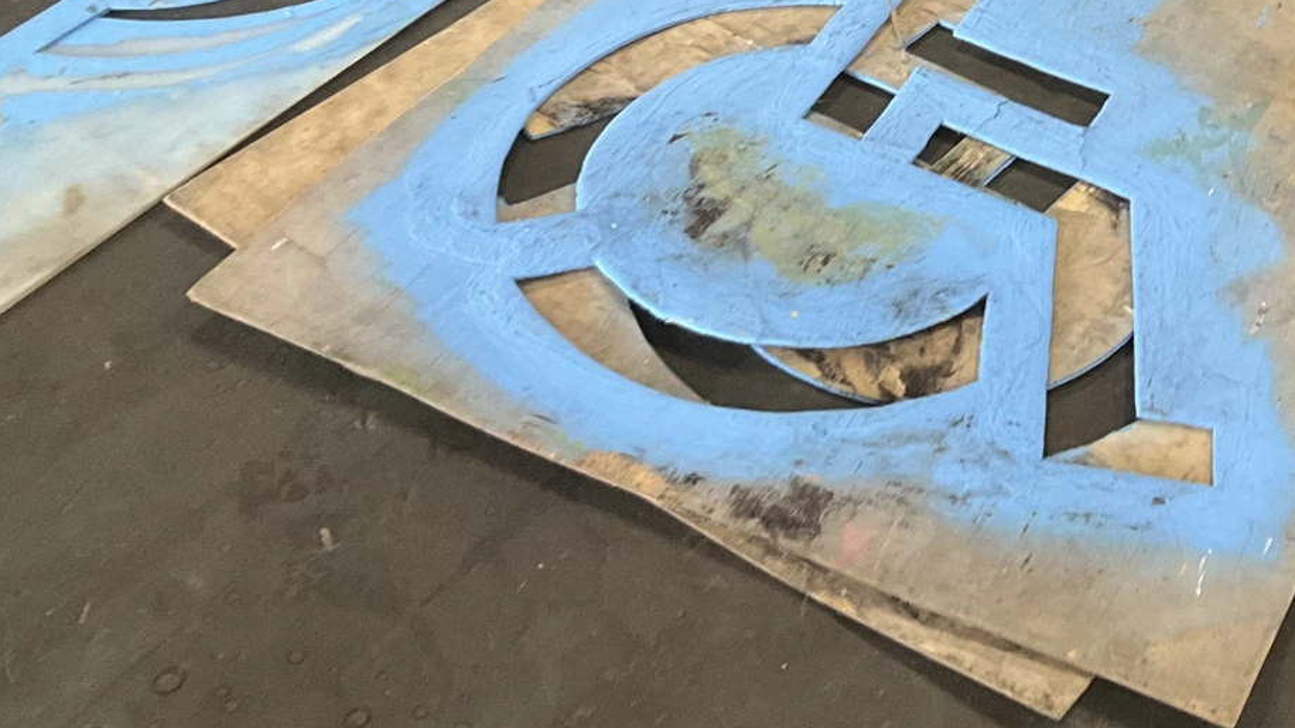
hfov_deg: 28.8
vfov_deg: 16.2
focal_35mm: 69
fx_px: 2369
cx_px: 1277
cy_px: -303
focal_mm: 3
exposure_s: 1/60
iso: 160
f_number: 1.8
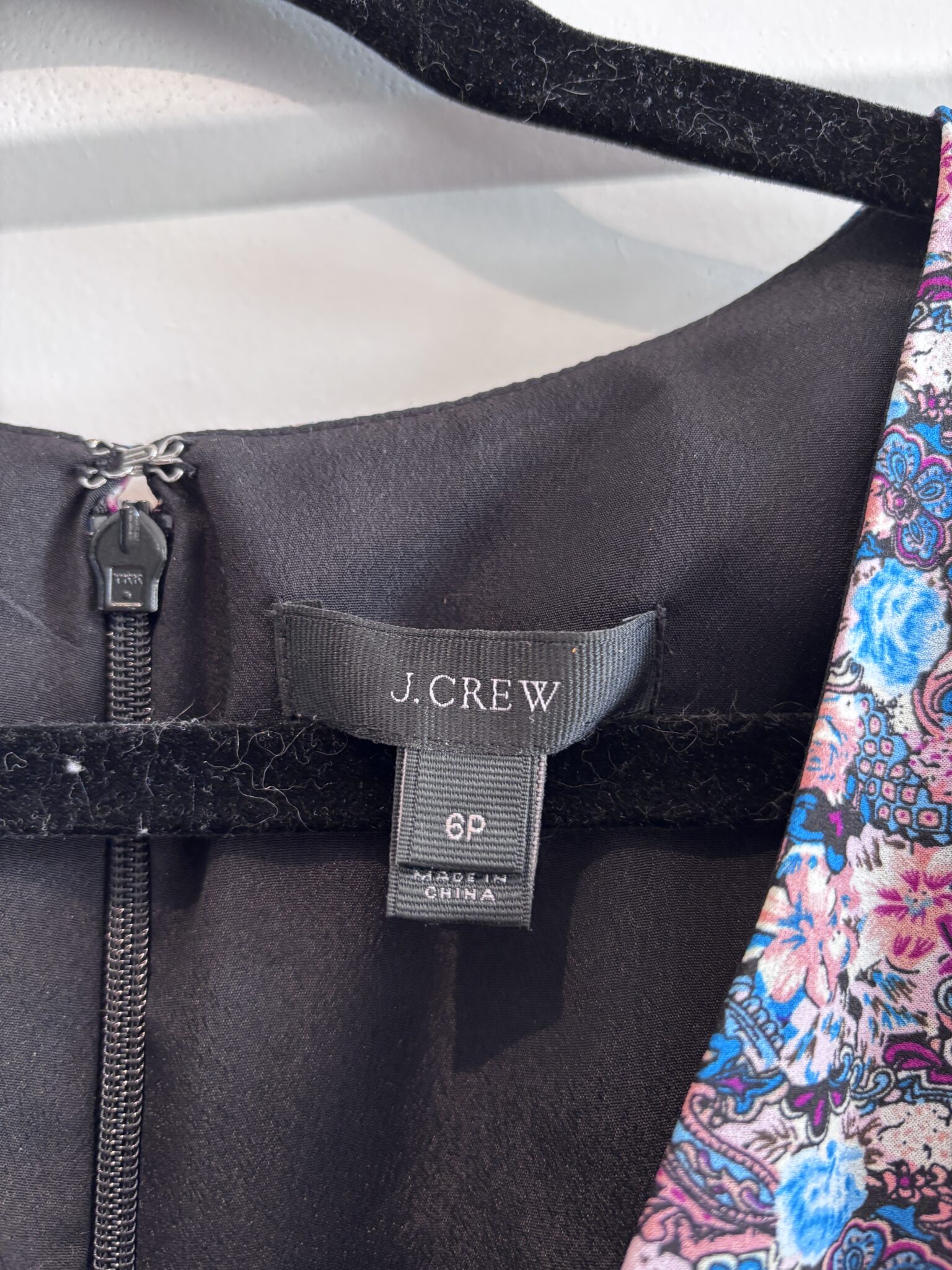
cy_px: 635
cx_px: 476
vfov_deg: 67.3
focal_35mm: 26
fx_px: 953
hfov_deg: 53.1
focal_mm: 5.96
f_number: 1.6
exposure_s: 1/60
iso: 200
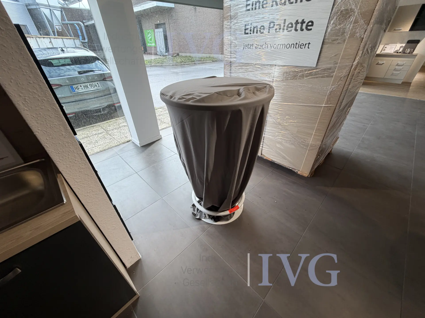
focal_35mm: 14
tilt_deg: -31.6
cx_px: 212
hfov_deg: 102.1
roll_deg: +1.2
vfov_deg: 85.7
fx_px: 172
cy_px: 159
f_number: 2.2
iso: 50
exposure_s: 1/100
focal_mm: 2.22
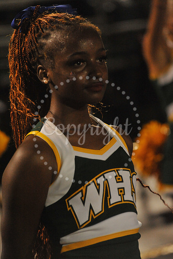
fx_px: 1443
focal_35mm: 200
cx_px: 86
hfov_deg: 6.9
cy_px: 130
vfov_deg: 10.3
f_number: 5
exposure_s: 1/250
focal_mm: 200
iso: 6400
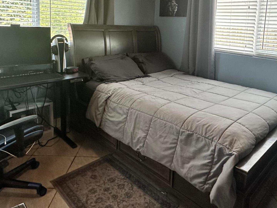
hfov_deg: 63.4
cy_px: 49
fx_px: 224
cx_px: 148
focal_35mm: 28
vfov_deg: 47.7
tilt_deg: -7.3
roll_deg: -2.0
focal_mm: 2.22
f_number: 2.2
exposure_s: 1/120
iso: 200
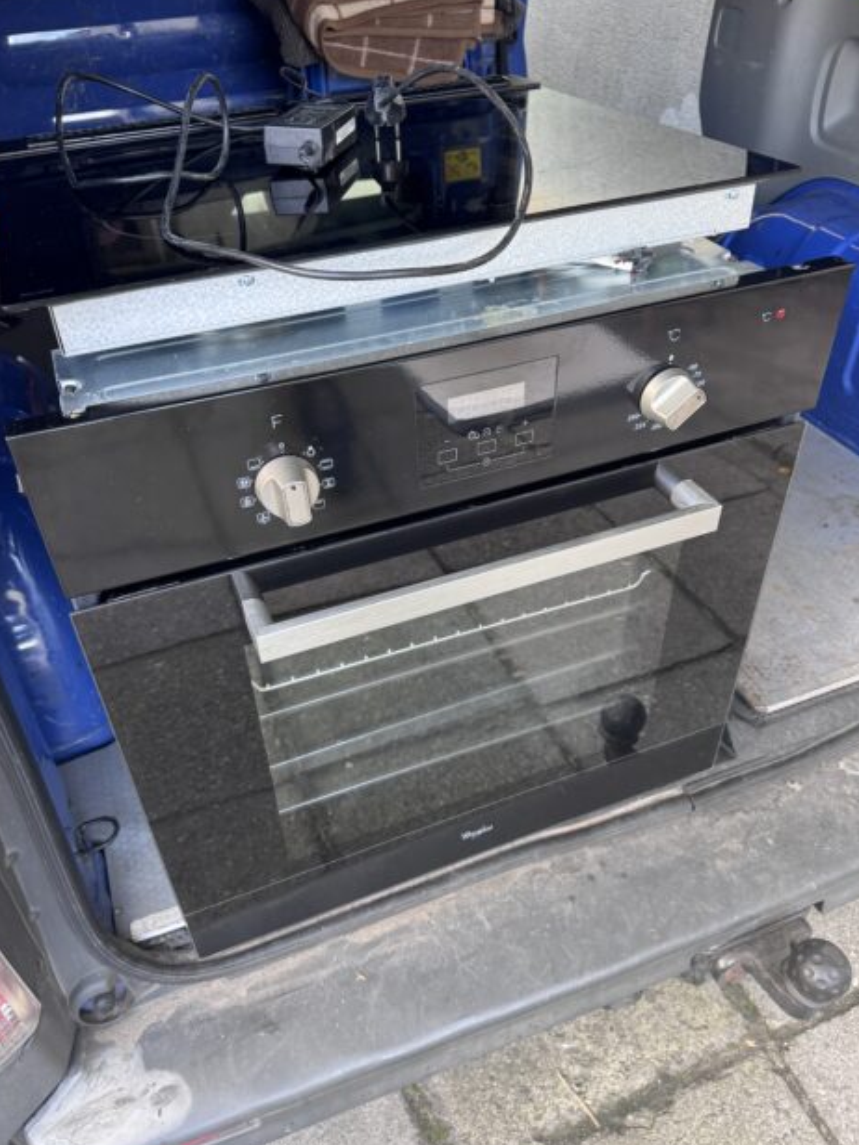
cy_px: 570
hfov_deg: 53.1
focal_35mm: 26
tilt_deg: -45.5
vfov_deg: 67.3
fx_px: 860
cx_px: 416
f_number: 1.78
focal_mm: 6.76
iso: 200
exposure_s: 1/108
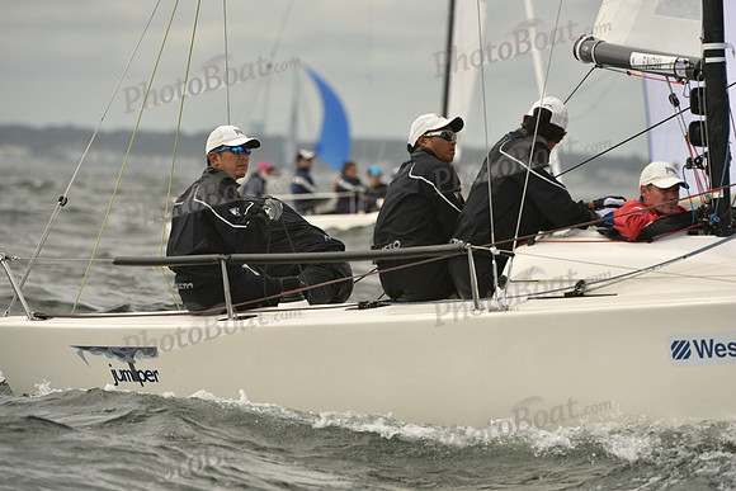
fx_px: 7770
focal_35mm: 380
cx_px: 368
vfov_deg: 3.6
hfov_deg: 5.4
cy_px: 246
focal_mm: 380
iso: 320
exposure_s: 1/1250
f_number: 8
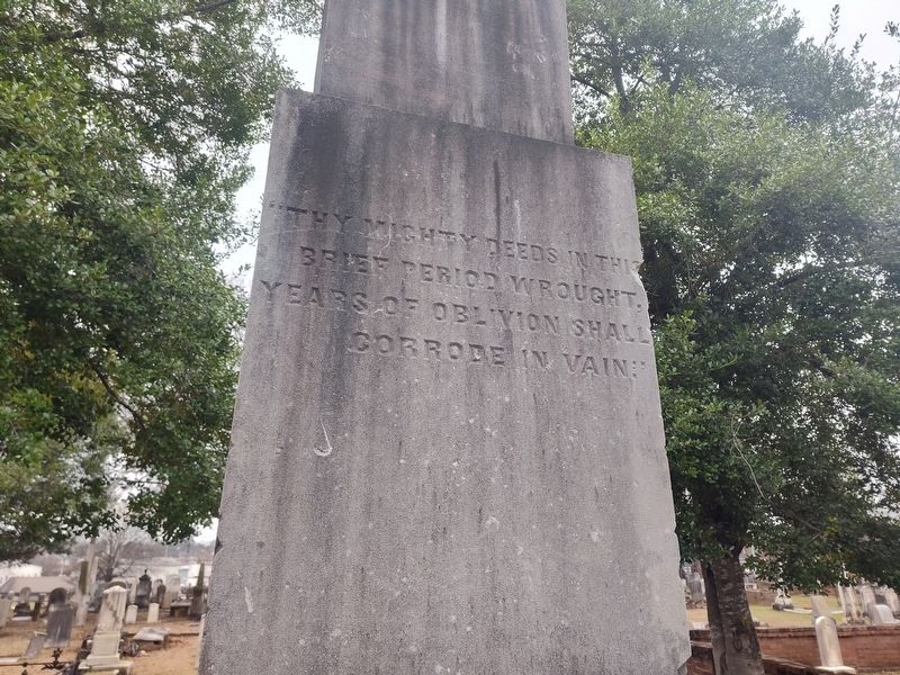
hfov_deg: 73.9
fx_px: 598
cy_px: 338
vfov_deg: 58.9
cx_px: 450
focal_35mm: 23
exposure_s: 1/120
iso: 172
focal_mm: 5.56
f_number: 1.8
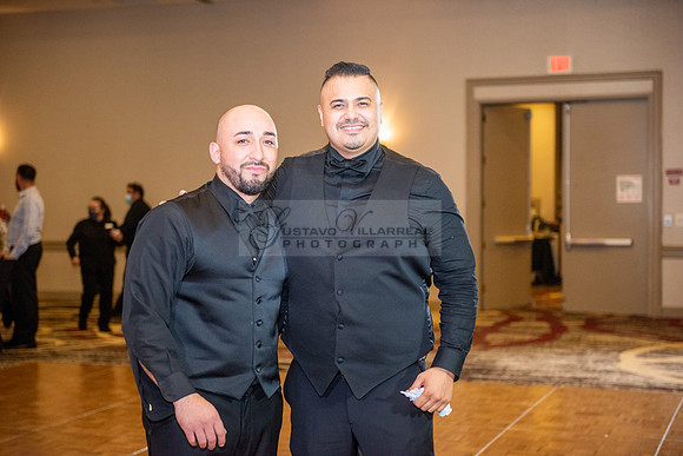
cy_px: 228
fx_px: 1176
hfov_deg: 32.4
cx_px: 342
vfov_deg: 21.9
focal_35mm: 62
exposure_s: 1/250
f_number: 2.8
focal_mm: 62
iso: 1600
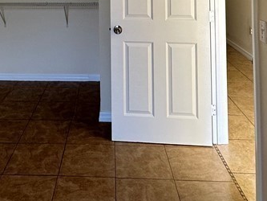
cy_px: -51
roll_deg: +0.9
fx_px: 332
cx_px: 89
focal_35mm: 43
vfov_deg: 28.4
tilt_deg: +2.2
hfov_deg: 43.2
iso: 100
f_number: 2.2
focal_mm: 2.22
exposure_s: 1/99
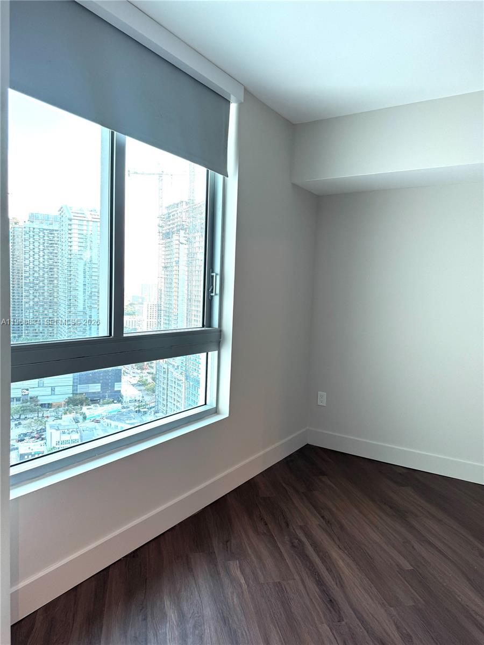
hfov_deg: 56.8
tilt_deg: -4.0
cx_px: 242
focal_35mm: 24
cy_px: 322
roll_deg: -1.7
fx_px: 447
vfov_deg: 71.6
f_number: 1.78
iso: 125
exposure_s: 1/60
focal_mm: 6.76
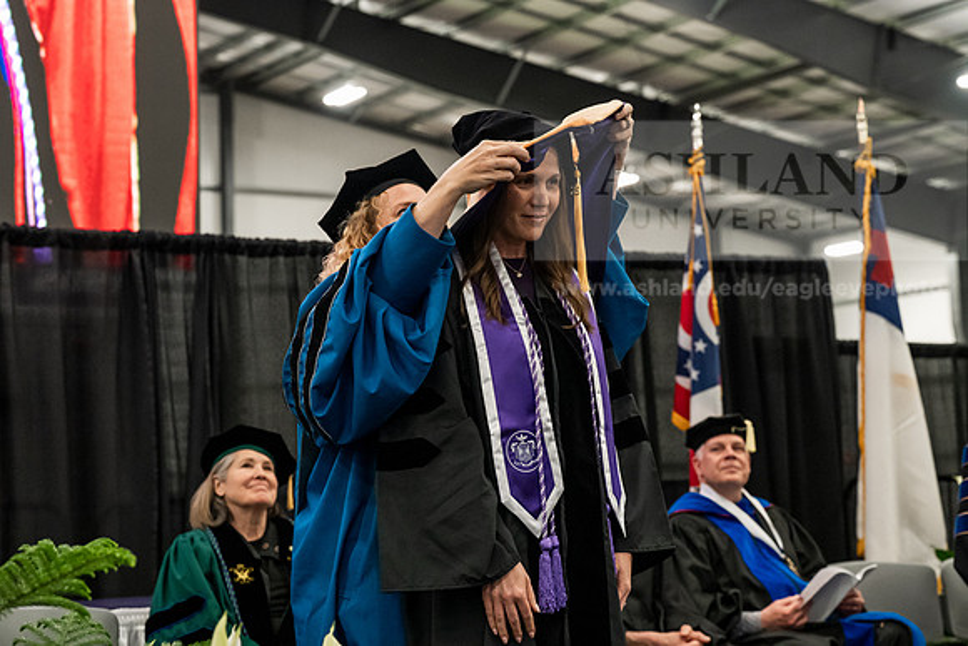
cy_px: 323
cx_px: 484
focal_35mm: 70
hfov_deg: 28.8
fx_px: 1883
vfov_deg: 19.5
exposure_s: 1/250
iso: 6400
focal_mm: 70
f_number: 5
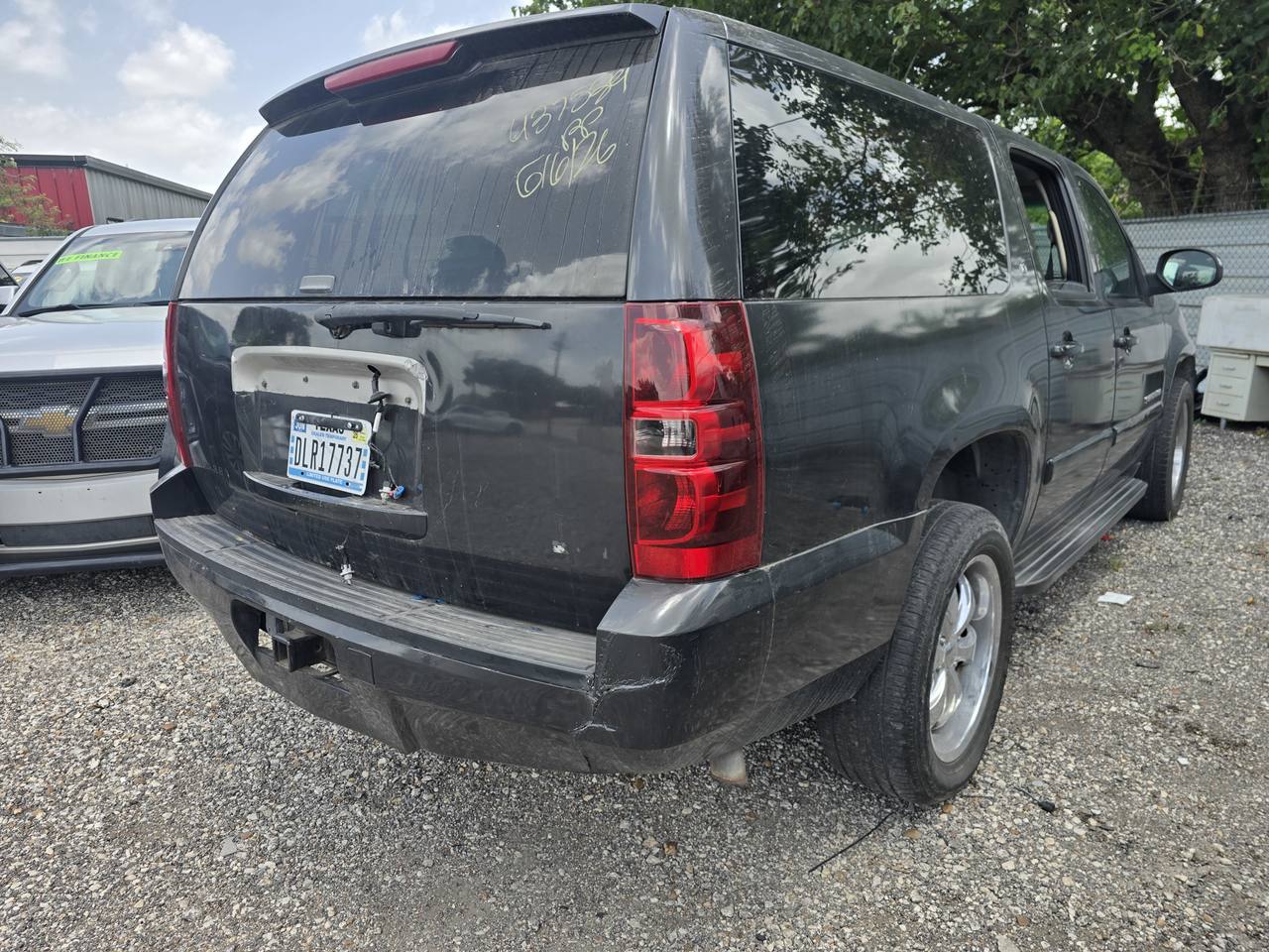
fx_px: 843
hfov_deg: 73.9
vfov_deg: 58.9
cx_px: 634
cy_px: 476
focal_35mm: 23
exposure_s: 1/360
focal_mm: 6.3
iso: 12
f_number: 1.7
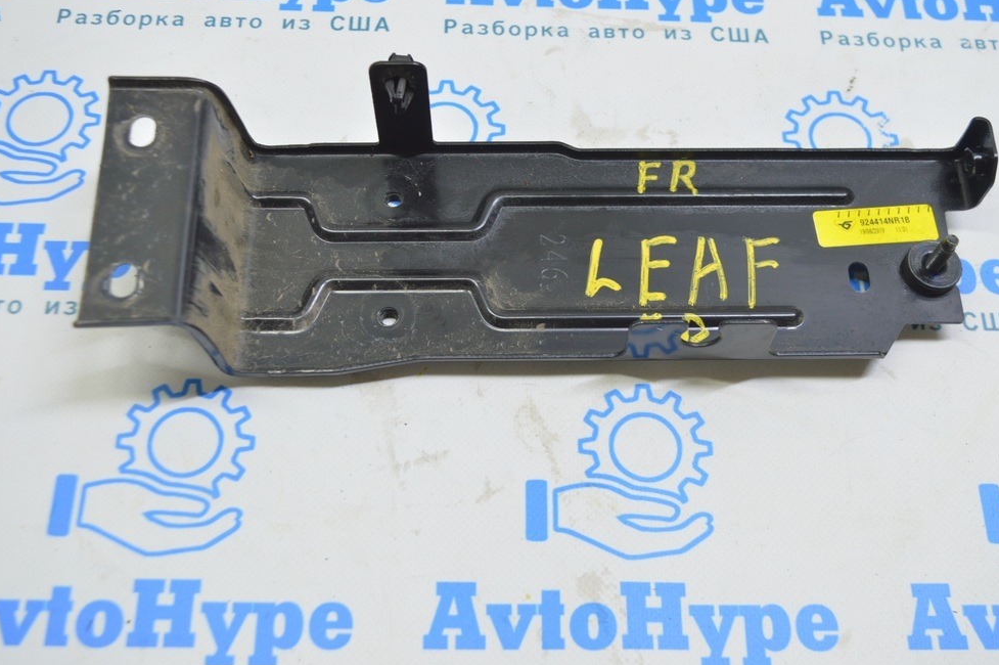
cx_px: 518
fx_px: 1220
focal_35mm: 44
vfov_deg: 30.5
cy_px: 320
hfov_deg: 44.5
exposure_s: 1/20
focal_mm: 28
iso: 400
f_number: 5.6
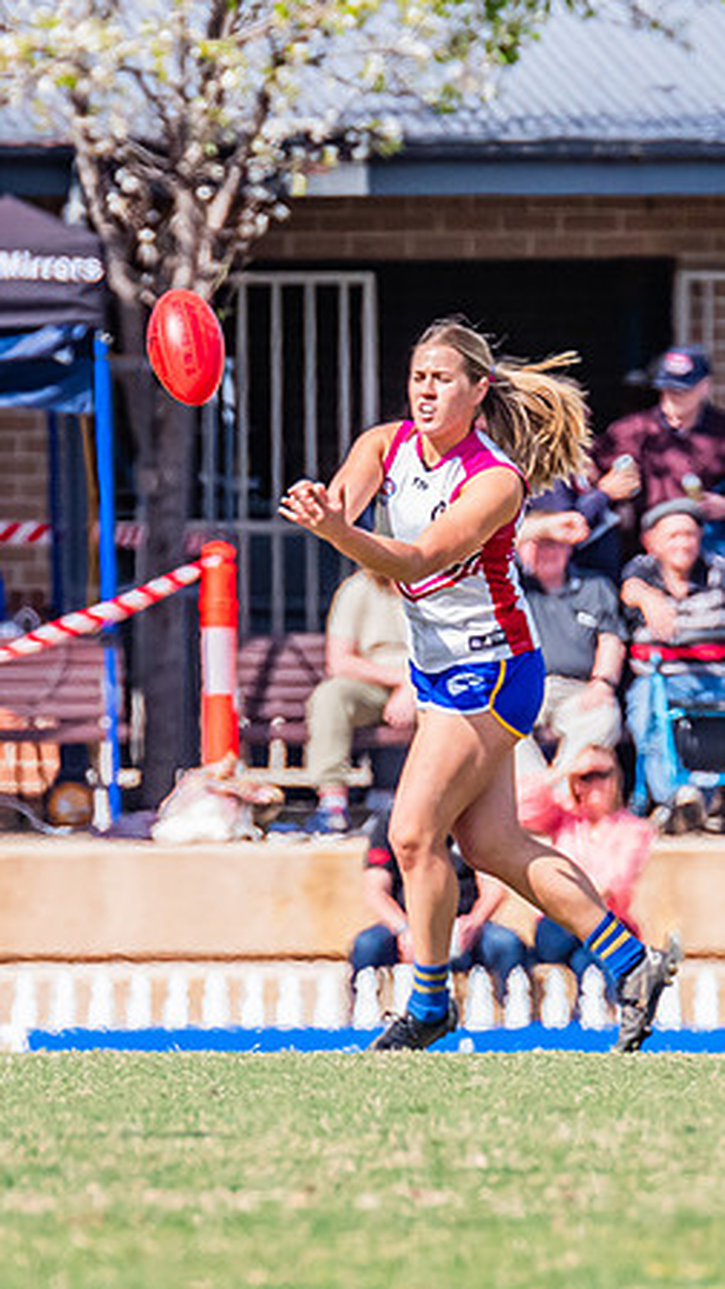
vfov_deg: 1.8
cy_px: 480
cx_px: 400
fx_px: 40977
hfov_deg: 1.0
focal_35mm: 1199
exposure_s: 1/1600
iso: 800
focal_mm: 420
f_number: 8
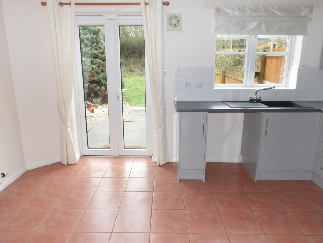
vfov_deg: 56.8
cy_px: 122
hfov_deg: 71.6
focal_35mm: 24
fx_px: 224
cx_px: 162
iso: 339
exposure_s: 1/15
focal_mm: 4.3
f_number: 4.1
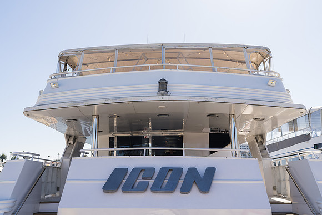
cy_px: 108
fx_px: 313
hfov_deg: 54.4
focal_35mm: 35
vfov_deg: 37.9
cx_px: 161
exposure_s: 1/400
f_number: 5.6
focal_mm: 35
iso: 100
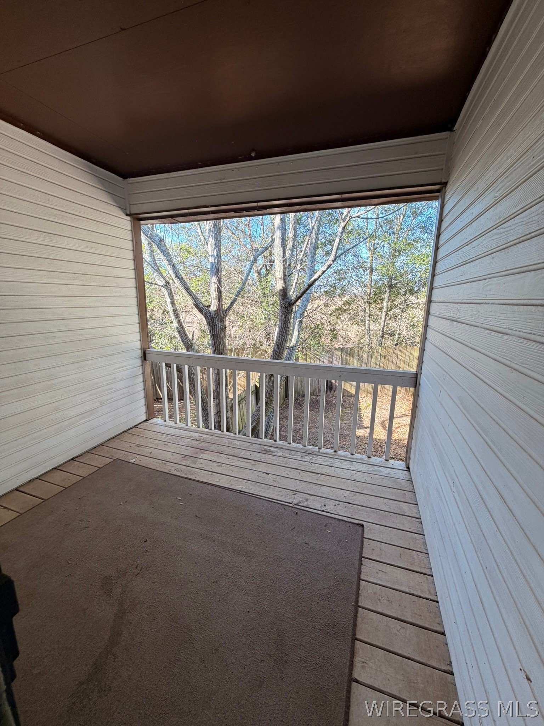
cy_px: 363
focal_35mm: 14
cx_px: 272
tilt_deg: -11.9
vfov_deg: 102.1
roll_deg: -0.9
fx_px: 293
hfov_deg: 85.7
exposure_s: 1/121
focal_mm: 2.22
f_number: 2.2
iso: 64
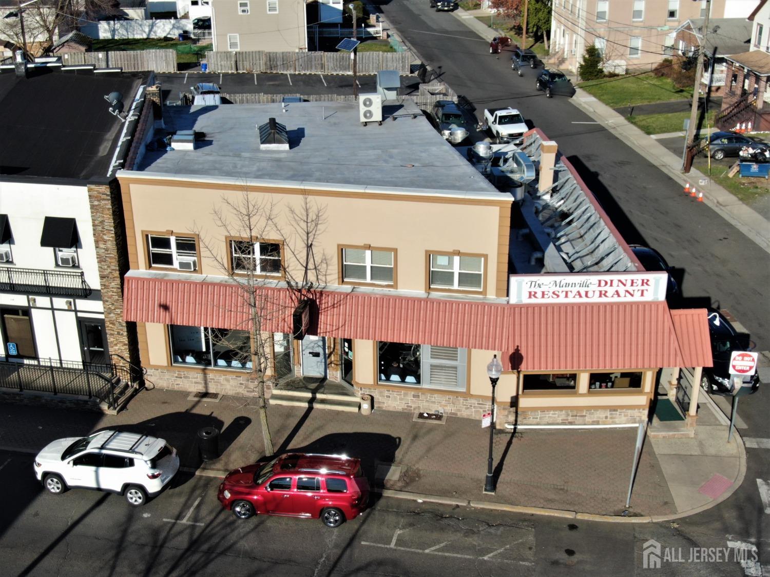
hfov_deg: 41.2
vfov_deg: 31.5
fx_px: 1023
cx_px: 385
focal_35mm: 46
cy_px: 288
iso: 100
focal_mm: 8.06
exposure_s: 1/800
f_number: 3.7
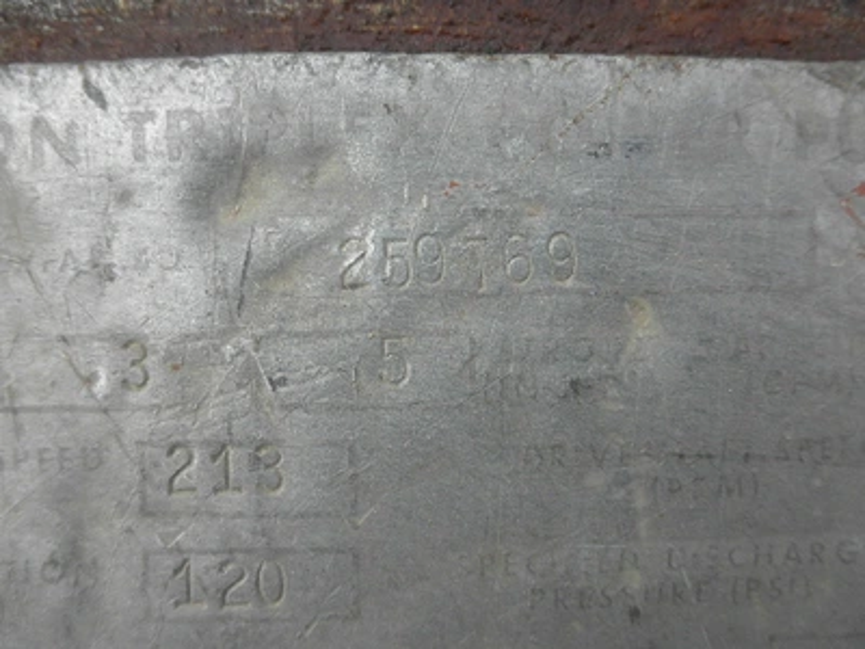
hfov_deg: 63.4
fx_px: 700
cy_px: 324
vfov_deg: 49.7
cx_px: 432
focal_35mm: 28
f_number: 3
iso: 64
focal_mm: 5
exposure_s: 1/400
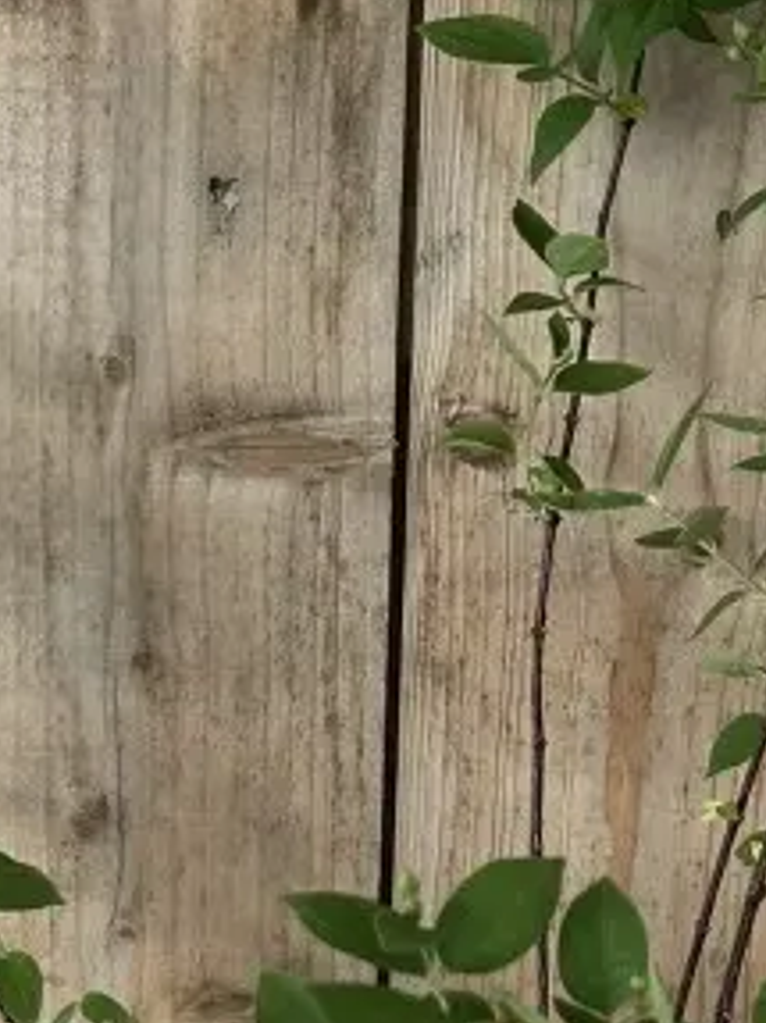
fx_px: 2894
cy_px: 706
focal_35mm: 98
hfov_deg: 15.1
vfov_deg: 20.0
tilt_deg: -25.7
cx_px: 463
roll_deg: -3.0
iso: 50
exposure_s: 1/718
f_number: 1.6
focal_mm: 5.1
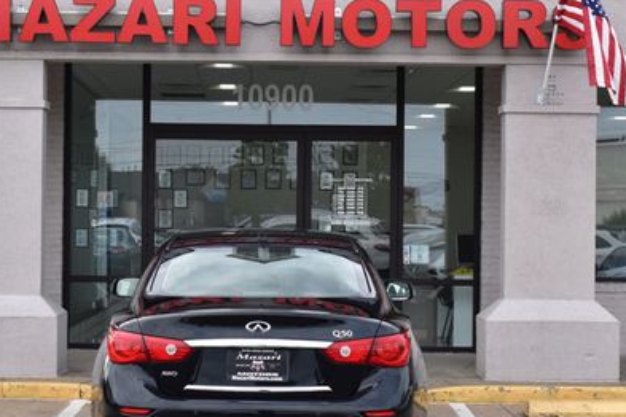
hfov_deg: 24.5
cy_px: 236
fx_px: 1443
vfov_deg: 16.4
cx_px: 271
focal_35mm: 83
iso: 400
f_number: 10
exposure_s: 1/250
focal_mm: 34
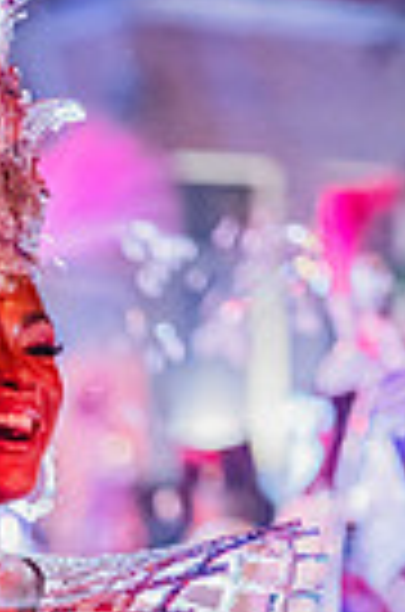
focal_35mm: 166
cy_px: 846
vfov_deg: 12.0
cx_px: -176
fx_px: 2815
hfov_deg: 8.1
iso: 6400
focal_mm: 50
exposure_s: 1/250
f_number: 1.2
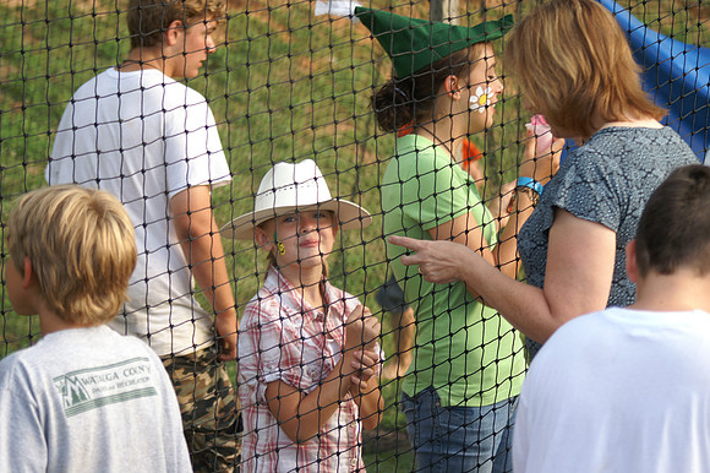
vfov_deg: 13.0
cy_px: 236
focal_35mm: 105
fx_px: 2070
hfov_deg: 19.5
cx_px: 355
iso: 100
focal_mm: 70
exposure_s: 1/160
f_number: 4
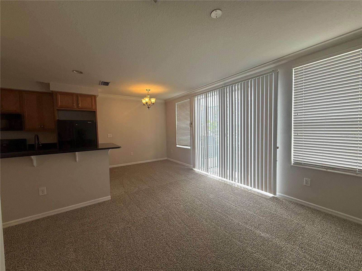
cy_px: 136
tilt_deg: -2.2
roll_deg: -0.7
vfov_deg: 85.7
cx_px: 181
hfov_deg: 102.1
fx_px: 146
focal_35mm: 14
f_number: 2.2
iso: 50
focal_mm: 2.22
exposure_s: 1/123
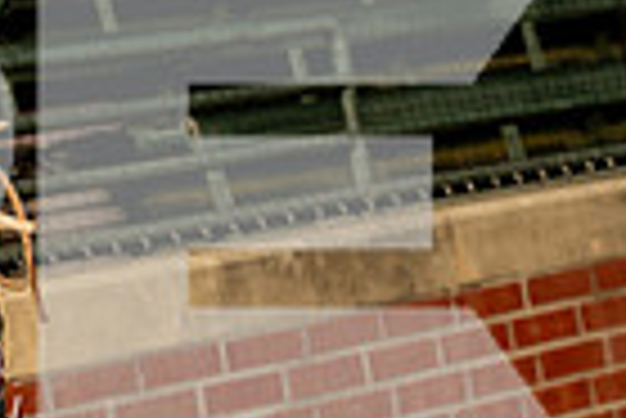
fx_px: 3203
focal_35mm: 184
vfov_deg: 7.5
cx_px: -590
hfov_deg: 10.4
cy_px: 200
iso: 250
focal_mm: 44
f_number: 11
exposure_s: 1/250
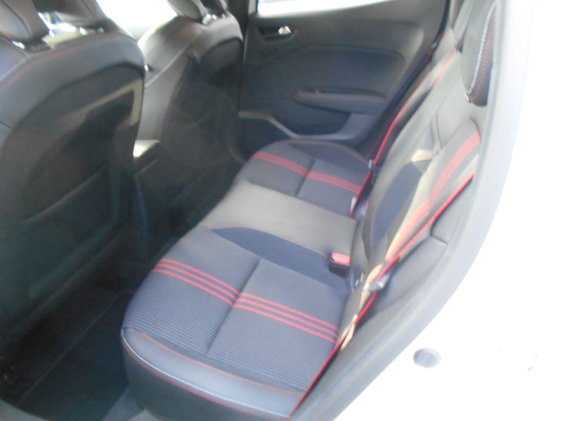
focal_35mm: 26
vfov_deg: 53.1
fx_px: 422
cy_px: 210
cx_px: 281
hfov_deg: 67.3
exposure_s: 1/13
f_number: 3.2
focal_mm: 4.6
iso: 800
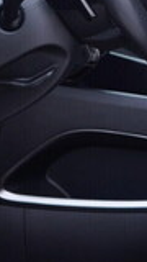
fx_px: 901
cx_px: 234
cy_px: -17
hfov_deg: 9.0
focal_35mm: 130
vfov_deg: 16.1
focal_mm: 24
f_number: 2.8
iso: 125
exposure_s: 1/40
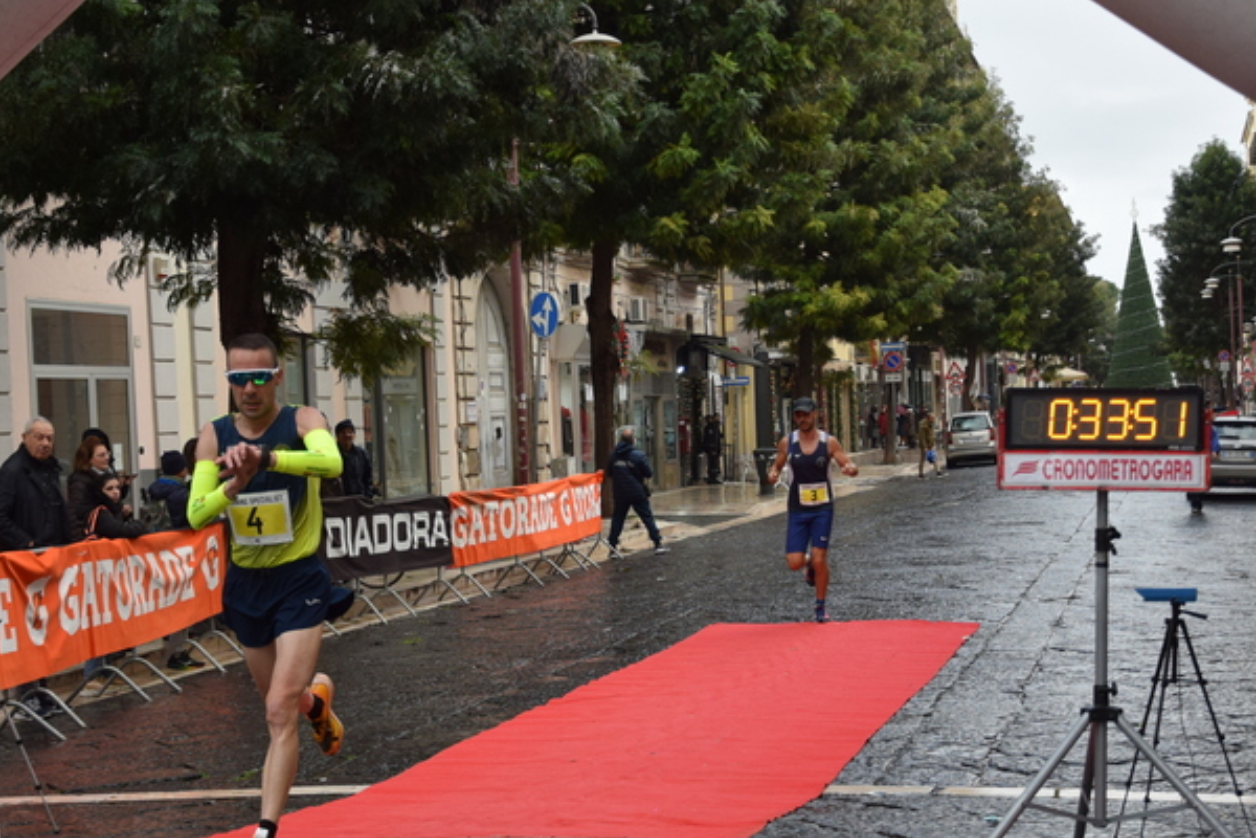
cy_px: 524
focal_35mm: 63
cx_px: 653
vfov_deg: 21.5
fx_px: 2198
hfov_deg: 31.9
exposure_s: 1/1000
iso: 640
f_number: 4
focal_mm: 28
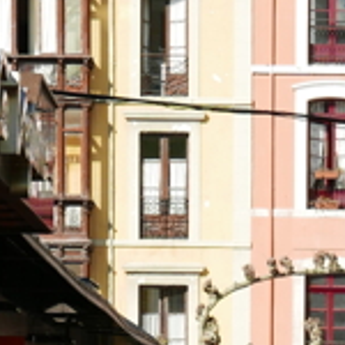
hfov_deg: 6.4
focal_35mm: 273
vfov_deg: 6.2
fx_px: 3078
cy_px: 688
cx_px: 365
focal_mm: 27.2
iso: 200
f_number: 5.6
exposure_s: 1/500
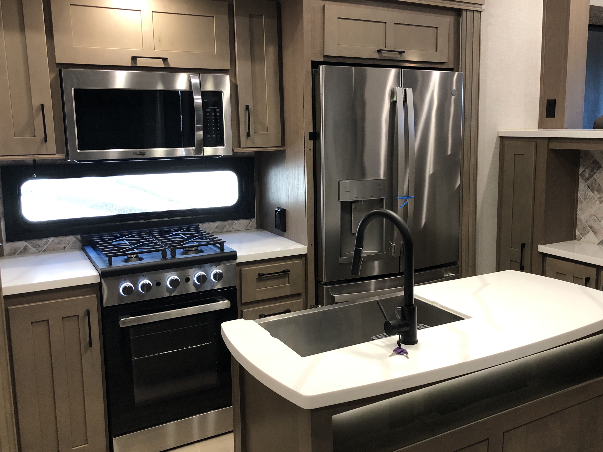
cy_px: 205
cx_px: 335
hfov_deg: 55.2
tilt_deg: -9.9
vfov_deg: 42.9
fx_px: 575
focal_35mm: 33
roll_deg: +1.0
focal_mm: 3.99
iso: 50
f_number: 1.8
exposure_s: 1/15
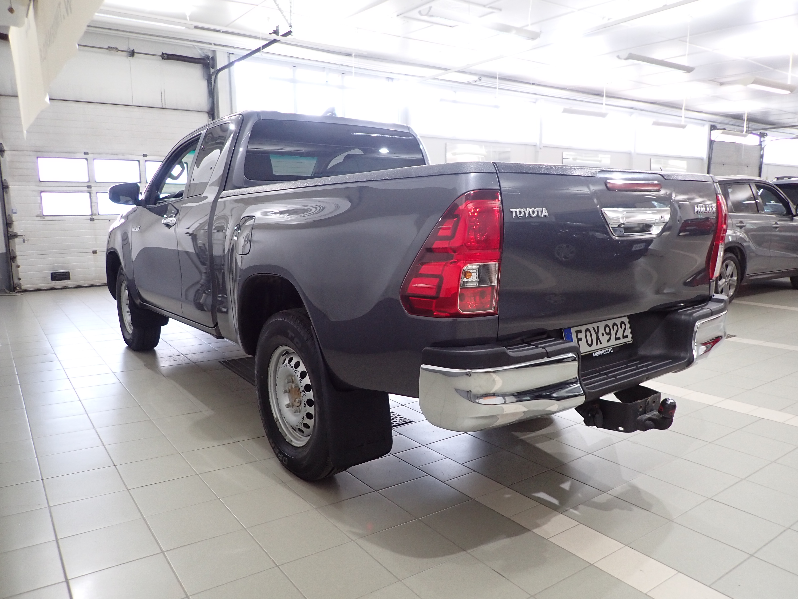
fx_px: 576
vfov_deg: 54.9
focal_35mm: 25
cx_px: 399
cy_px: 300
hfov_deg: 69.4
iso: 200
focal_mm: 4.5
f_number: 2
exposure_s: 1/60
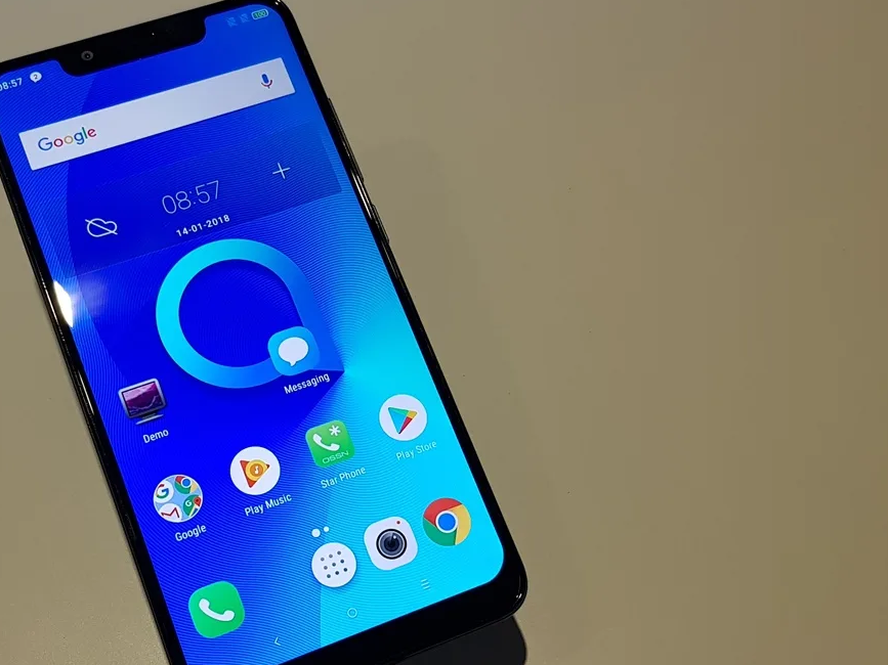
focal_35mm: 32
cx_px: 401
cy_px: 357
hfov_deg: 56.7
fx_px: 821
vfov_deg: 44.1
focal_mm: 4.2
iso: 64
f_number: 1.7
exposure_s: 1/100
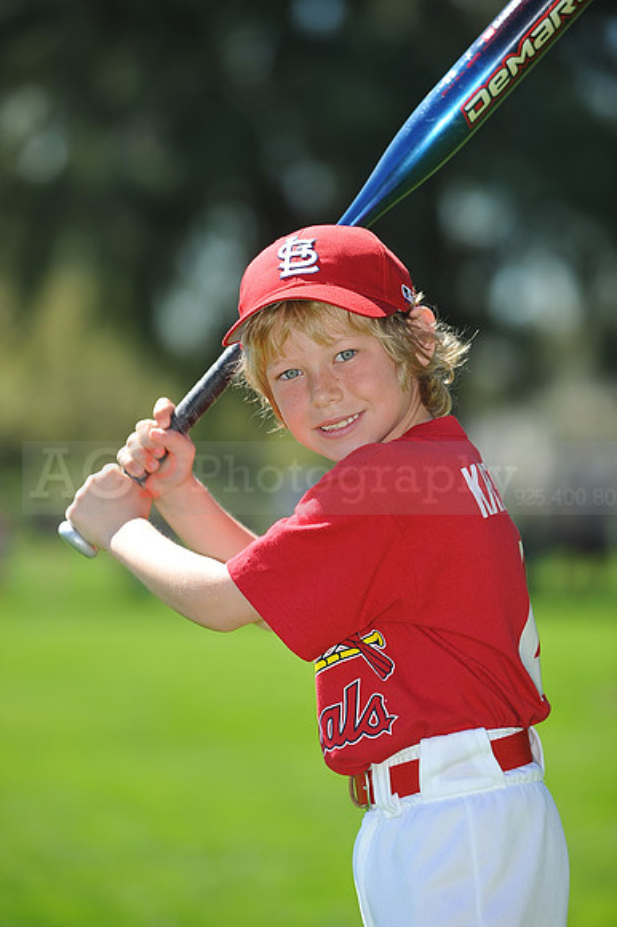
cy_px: 464
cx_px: 308
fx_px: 5147
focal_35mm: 200
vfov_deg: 10.3
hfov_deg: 6.9
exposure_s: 1/800
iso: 200
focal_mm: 200
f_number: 4.5
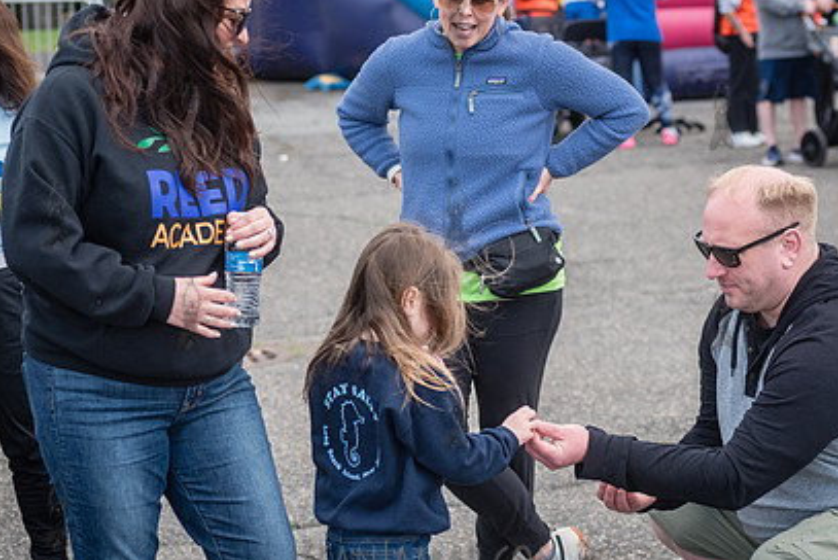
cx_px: 455
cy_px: 213
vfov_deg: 12.0
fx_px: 2655
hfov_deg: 17.9
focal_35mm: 114
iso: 1000
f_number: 4
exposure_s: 1/2500
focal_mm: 80
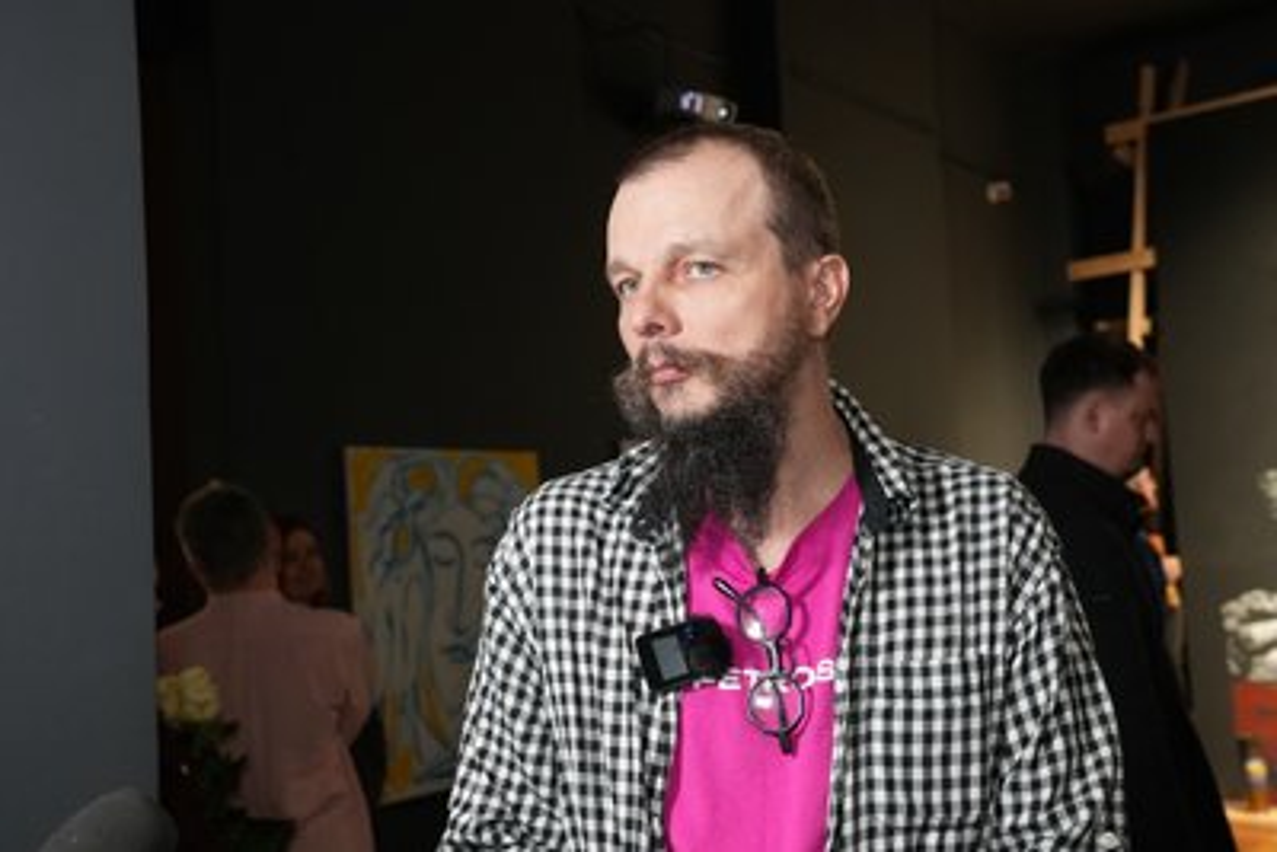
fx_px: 1597
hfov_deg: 43.6
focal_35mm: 45
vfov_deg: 29.9
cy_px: 426
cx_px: 638
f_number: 6.3
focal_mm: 45
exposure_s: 1/50
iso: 5000
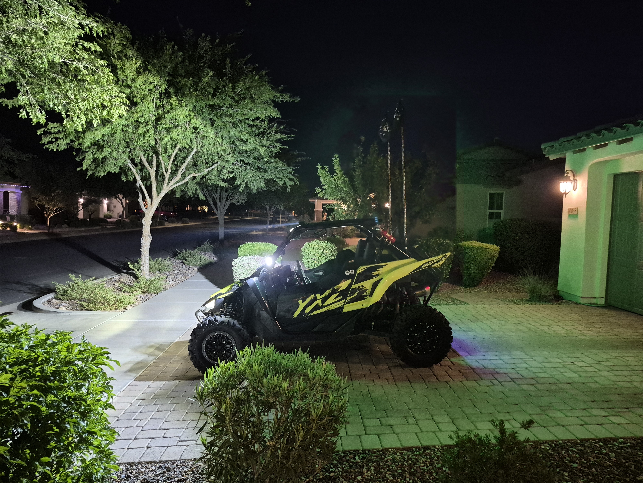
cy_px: 242
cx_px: 322
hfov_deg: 73.9
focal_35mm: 23
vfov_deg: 58.9
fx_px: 427
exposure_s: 1/20
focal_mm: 5.4
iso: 1250
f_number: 1.8
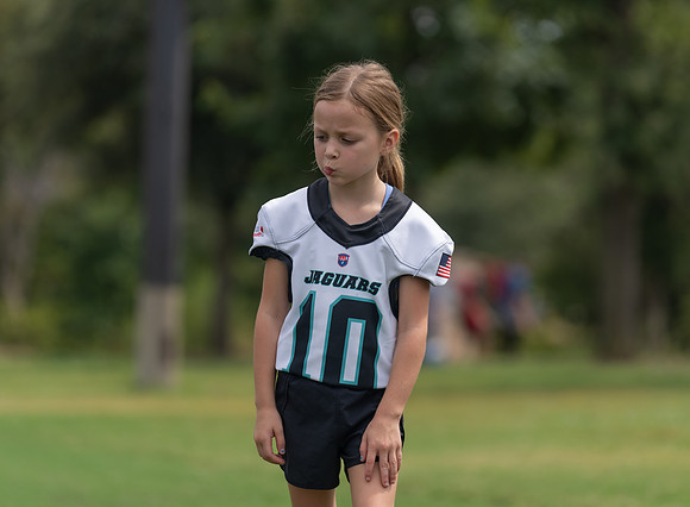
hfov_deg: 8.9
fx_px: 4440
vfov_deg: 6.5
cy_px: 237
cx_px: 358
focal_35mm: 224
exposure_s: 1/1250
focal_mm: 189
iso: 100
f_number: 3.5
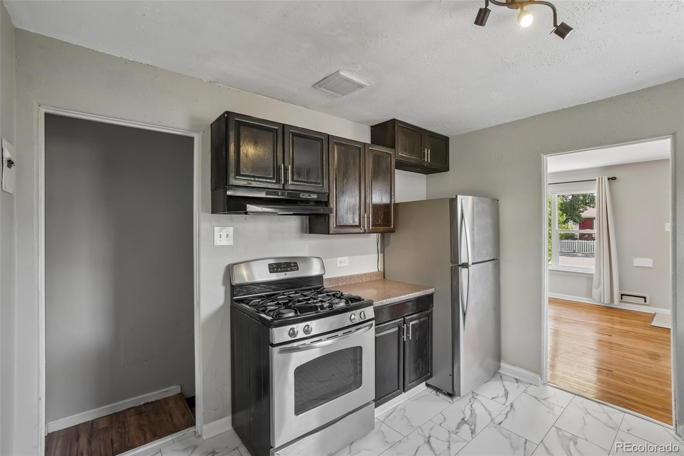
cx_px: 342
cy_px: 228
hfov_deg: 100.4
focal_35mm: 15
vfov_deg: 77.3
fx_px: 285
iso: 400
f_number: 8
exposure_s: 1/10
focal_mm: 10
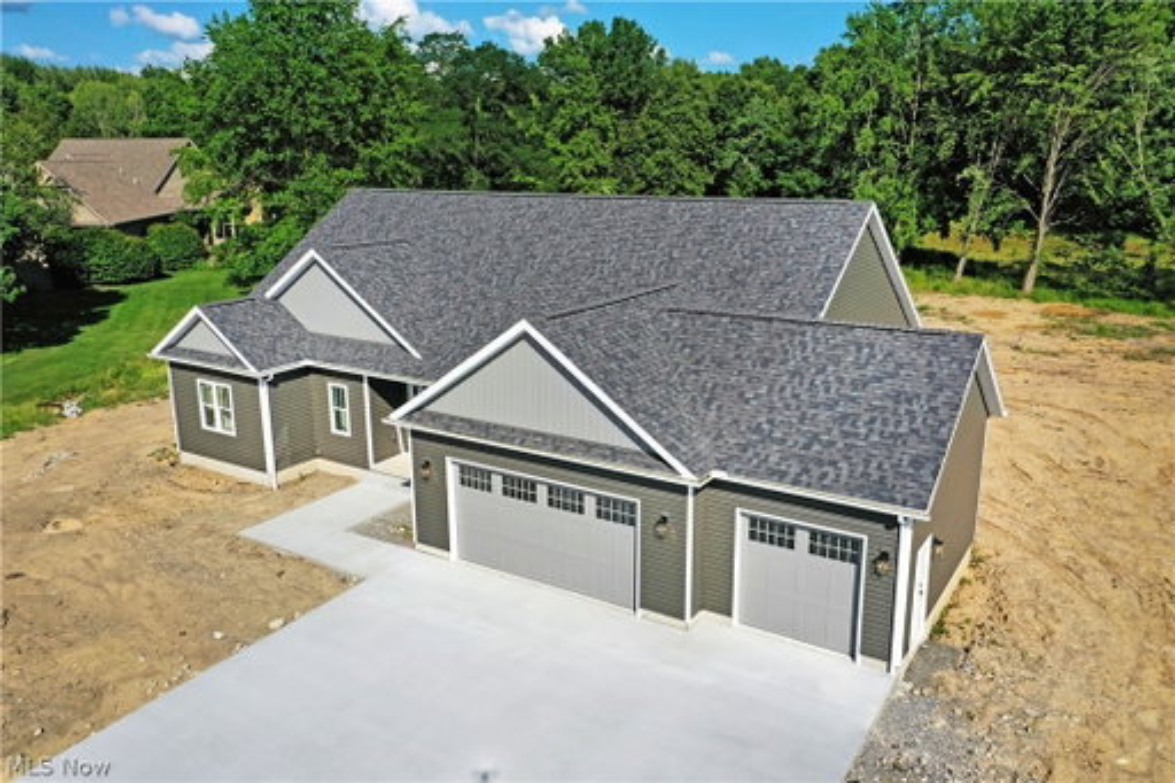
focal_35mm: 28
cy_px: 392
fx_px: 914
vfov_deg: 46.4
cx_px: 588
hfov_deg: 65.5
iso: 100
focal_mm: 10.26
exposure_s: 1/800
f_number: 7.1
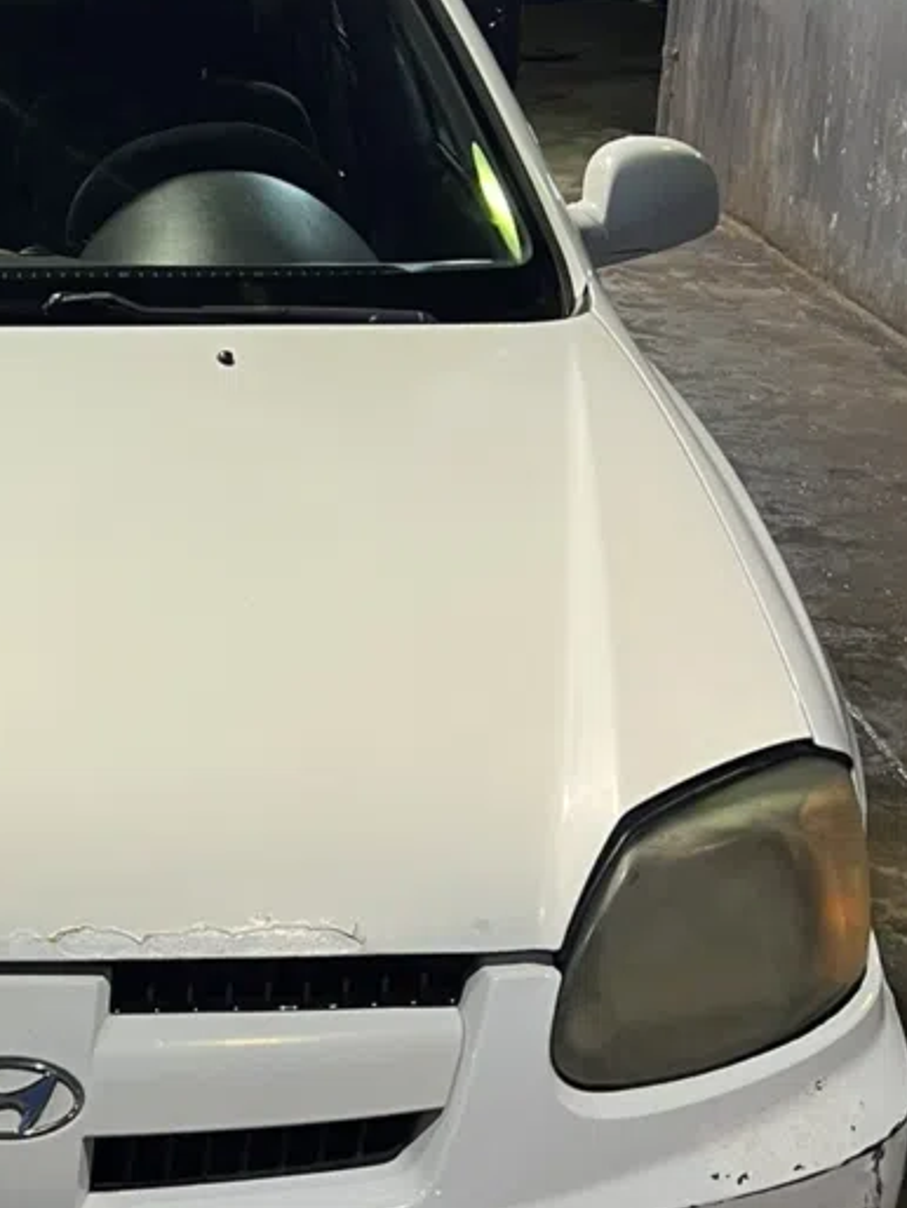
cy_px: 528
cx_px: 0
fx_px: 2409
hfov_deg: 20.6
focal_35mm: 69
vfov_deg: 28.1
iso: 125
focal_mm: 5.7
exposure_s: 1/50
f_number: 1.5
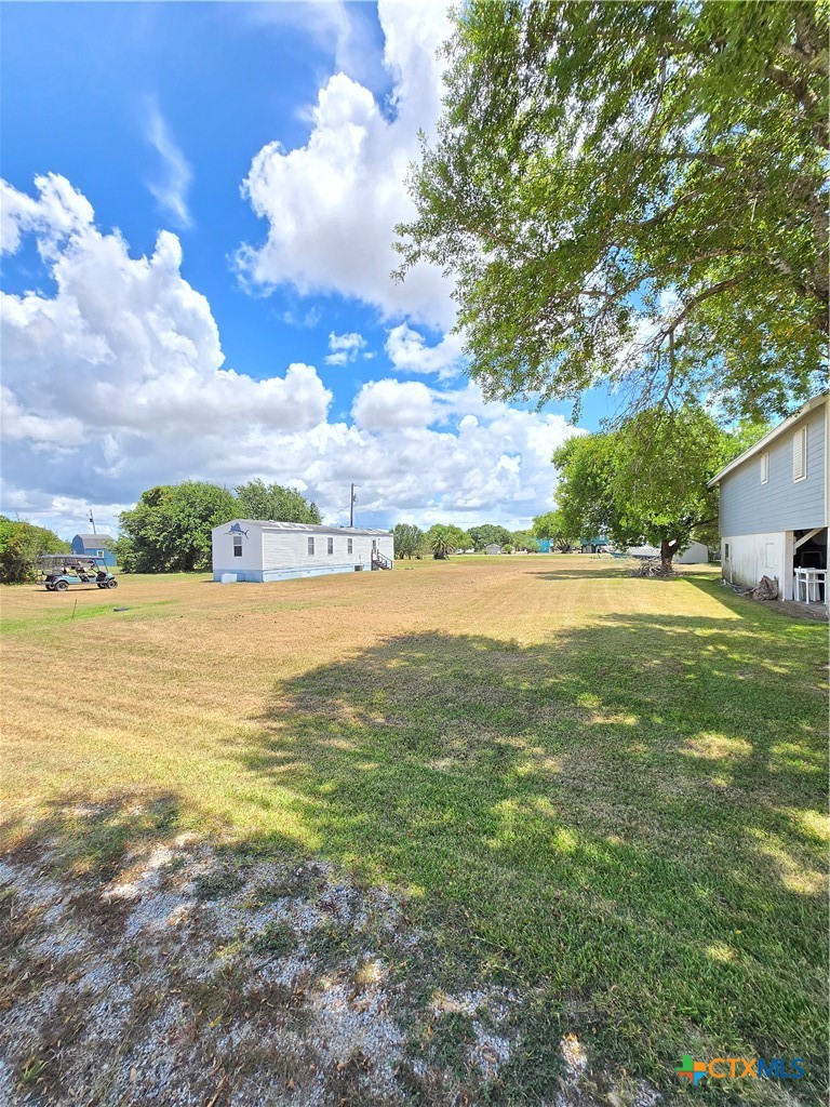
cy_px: 554
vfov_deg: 106.2
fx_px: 416
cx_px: 415
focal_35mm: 13
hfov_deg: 89.9
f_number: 2.2
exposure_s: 1/432
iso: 25
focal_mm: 1.7
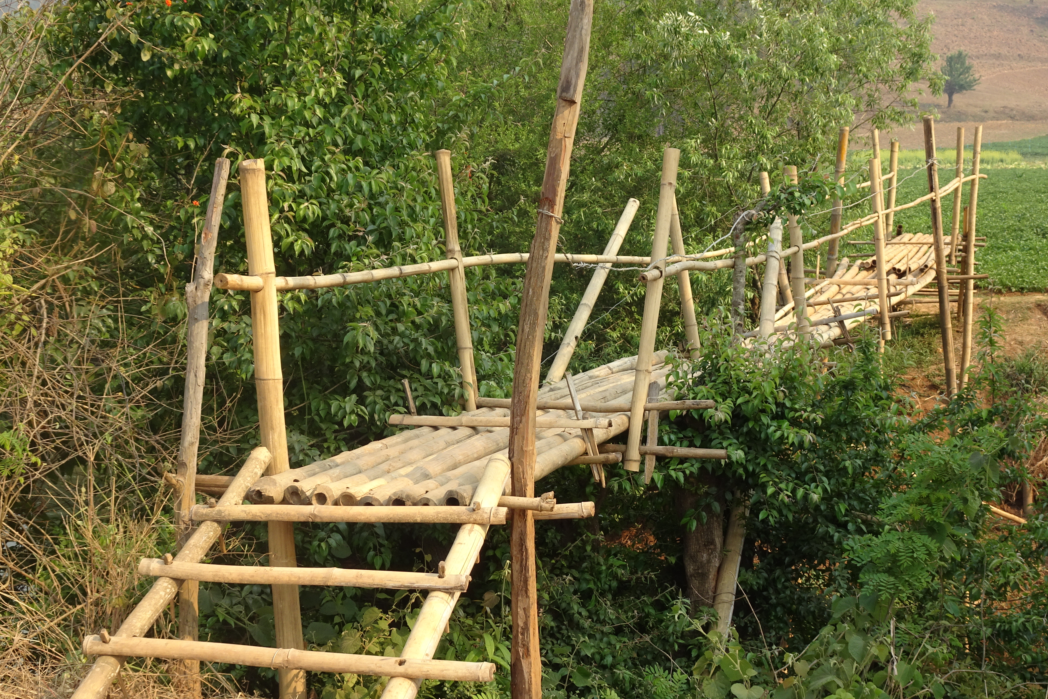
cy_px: 354
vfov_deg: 22.6
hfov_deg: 33.4
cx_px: 555
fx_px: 1746
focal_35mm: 60
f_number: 4.5
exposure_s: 1/160
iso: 80
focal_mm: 9.18
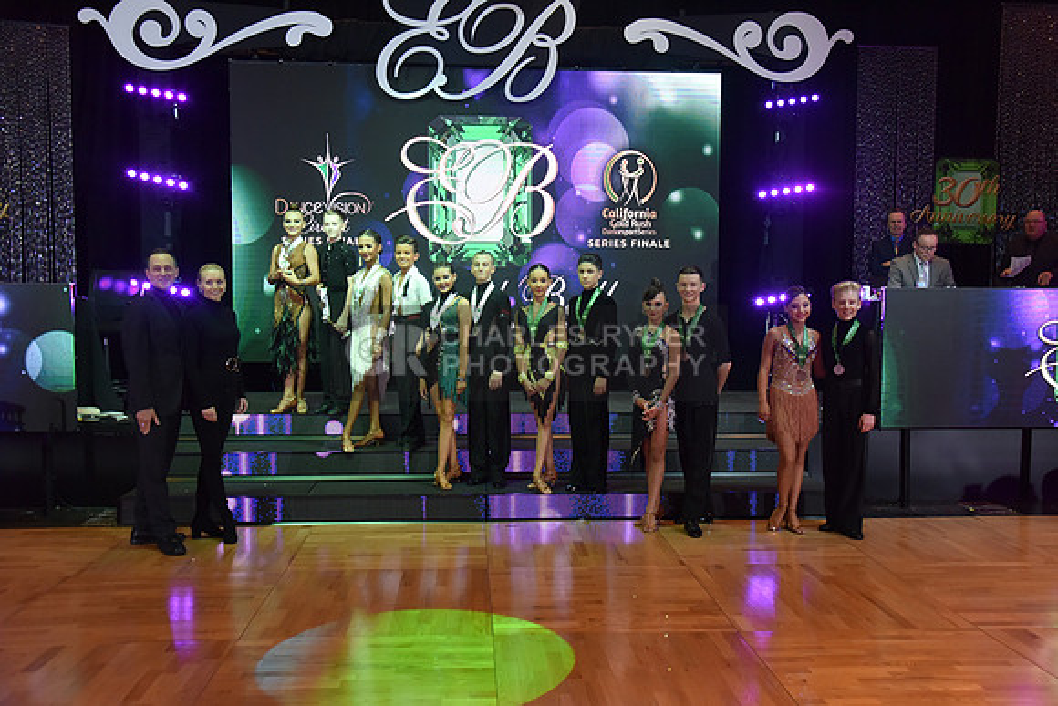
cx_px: 529
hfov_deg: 55.8
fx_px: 999
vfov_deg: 38.9
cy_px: 353
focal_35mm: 34
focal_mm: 34
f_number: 5.6
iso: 2000
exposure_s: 1/250
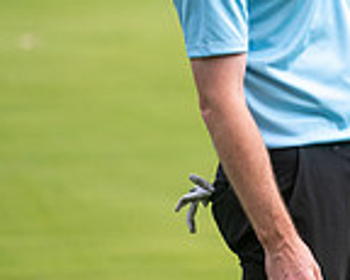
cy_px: 38
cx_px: 671
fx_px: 11759
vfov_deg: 1.4
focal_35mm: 1136
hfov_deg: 1.7
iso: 640
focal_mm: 300
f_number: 4
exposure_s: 1/1250
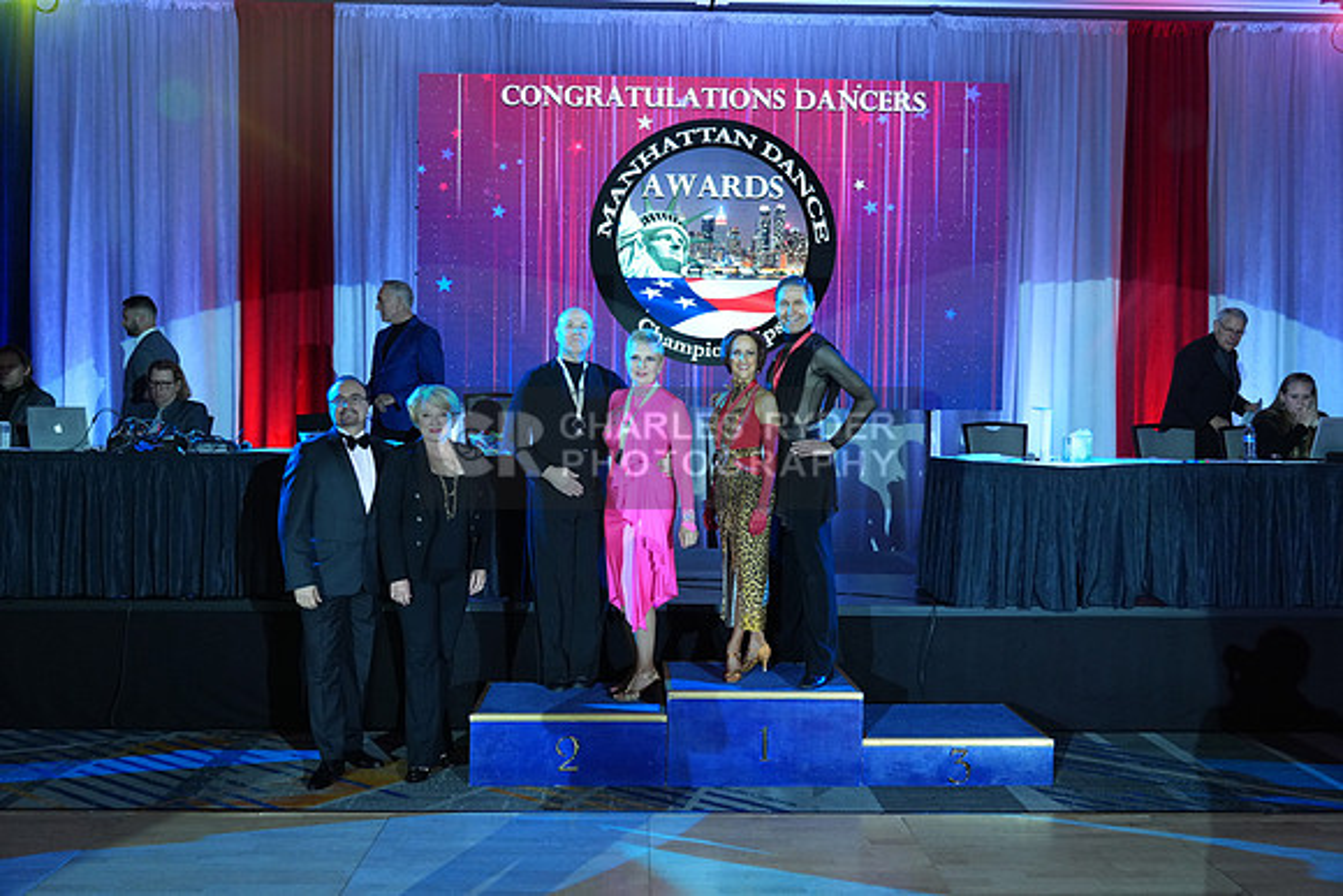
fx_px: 1119
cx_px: 672
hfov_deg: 61.9
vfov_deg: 43.6
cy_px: 448
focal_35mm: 30
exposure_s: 1/400
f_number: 4
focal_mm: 30
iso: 2500
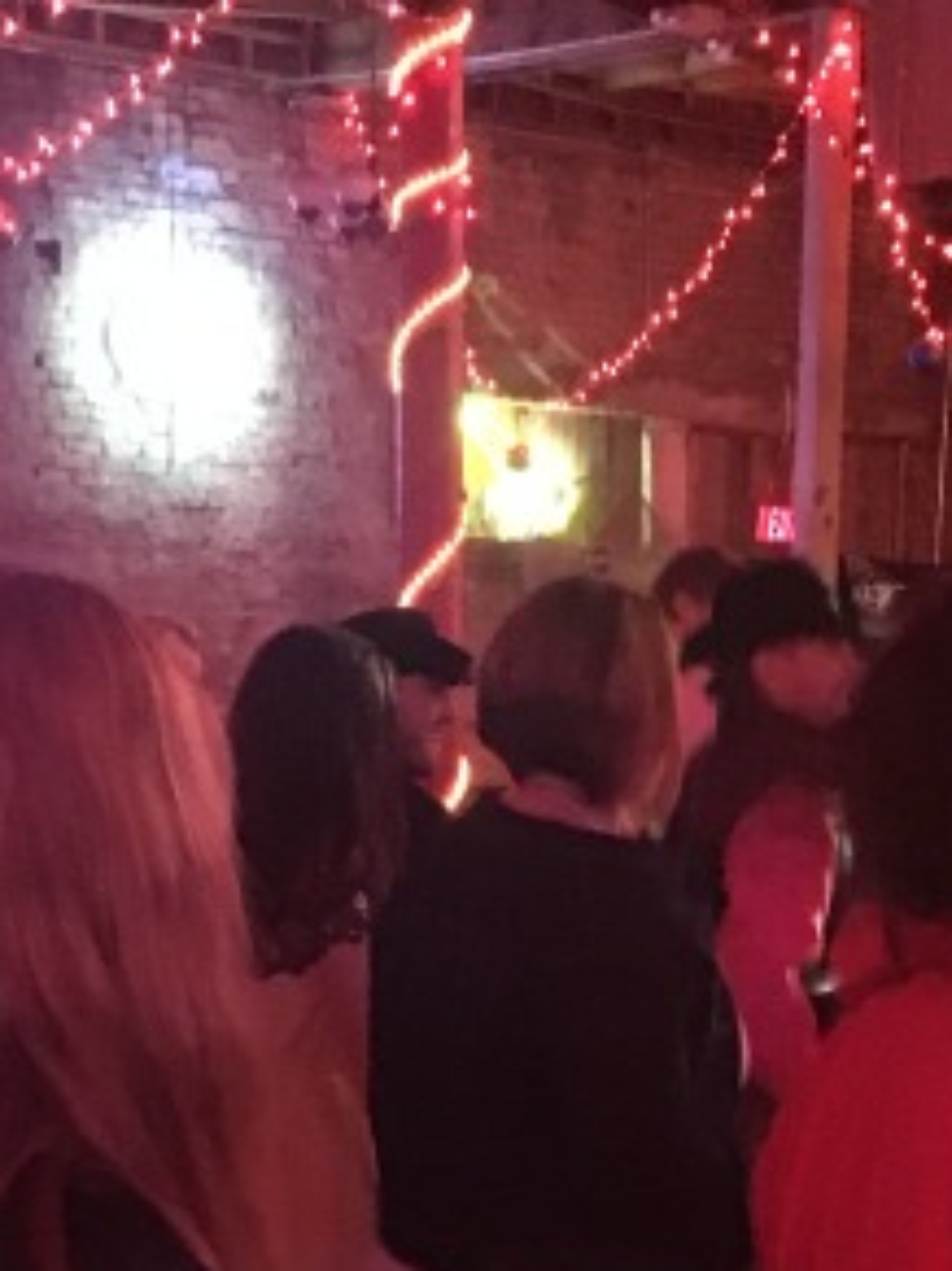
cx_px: 664
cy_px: 1356
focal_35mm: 85
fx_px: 3119
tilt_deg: -11.6
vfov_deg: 21.9
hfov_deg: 17.3
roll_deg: -1.4
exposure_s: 1/15
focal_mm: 4.15
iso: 1000
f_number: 2.2
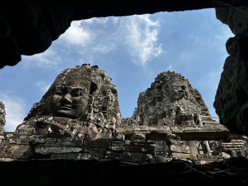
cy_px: 93
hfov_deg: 67.3
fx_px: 186
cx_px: 124
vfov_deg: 53.1
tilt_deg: +49.2
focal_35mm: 26
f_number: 1.5
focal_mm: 5.7
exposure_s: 1/5319
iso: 50
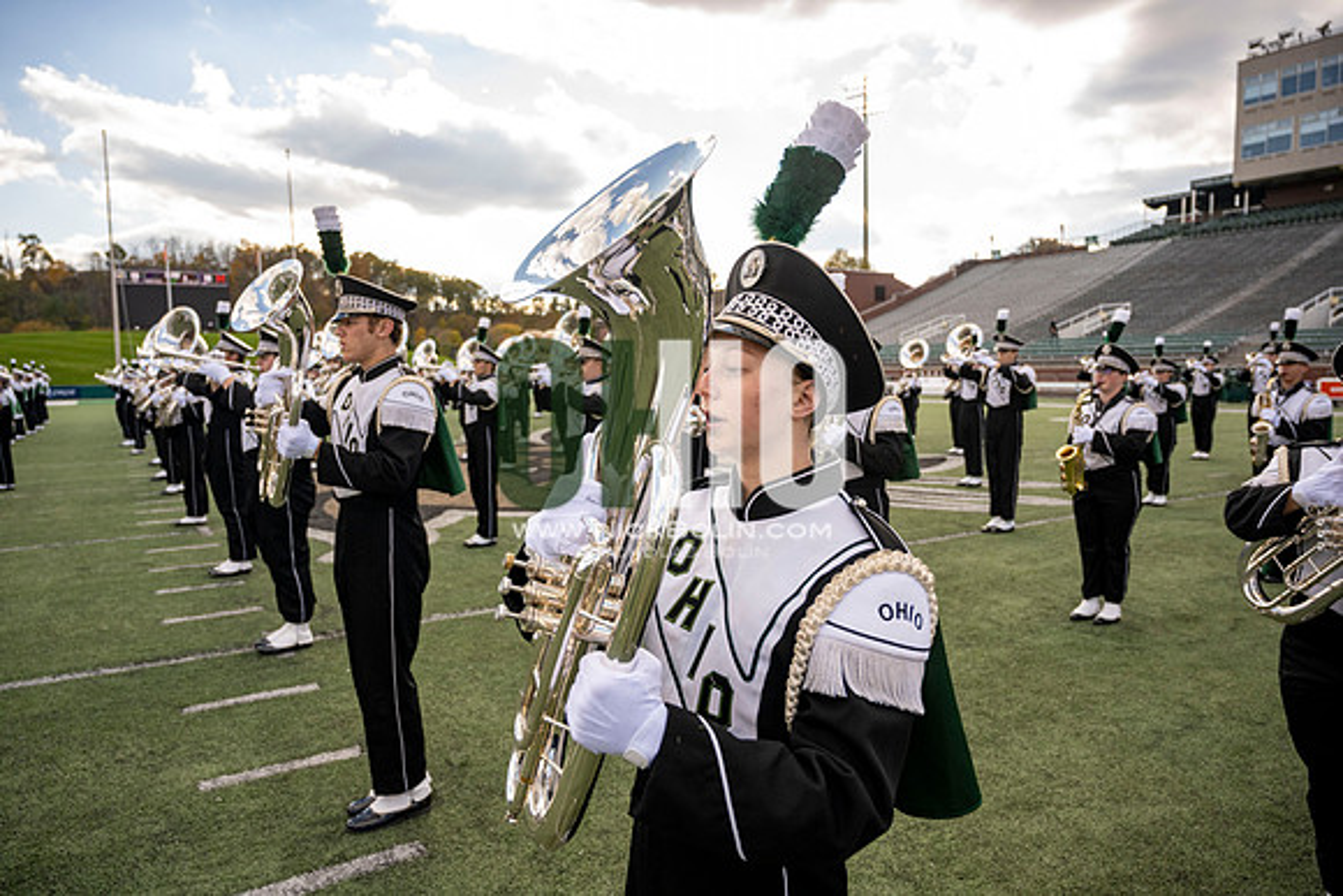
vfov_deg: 53.2
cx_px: 672
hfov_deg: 73.7
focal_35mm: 24
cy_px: 448
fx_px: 896
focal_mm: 24
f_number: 4
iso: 500
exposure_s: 1/2000
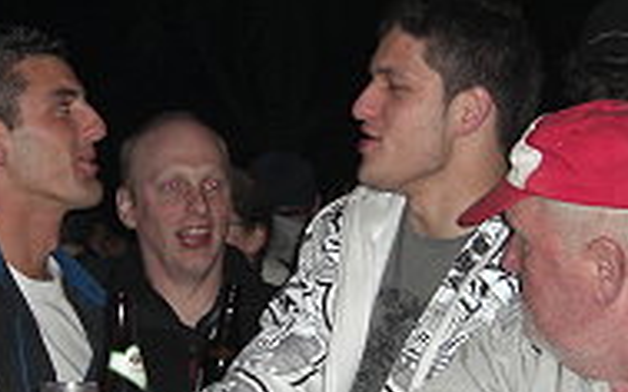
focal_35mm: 114
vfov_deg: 11.5
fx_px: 1951
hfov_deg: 18.3
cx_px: 254
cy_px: 181
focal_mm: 7.9
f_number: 2.8
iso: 200
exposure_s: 1/60
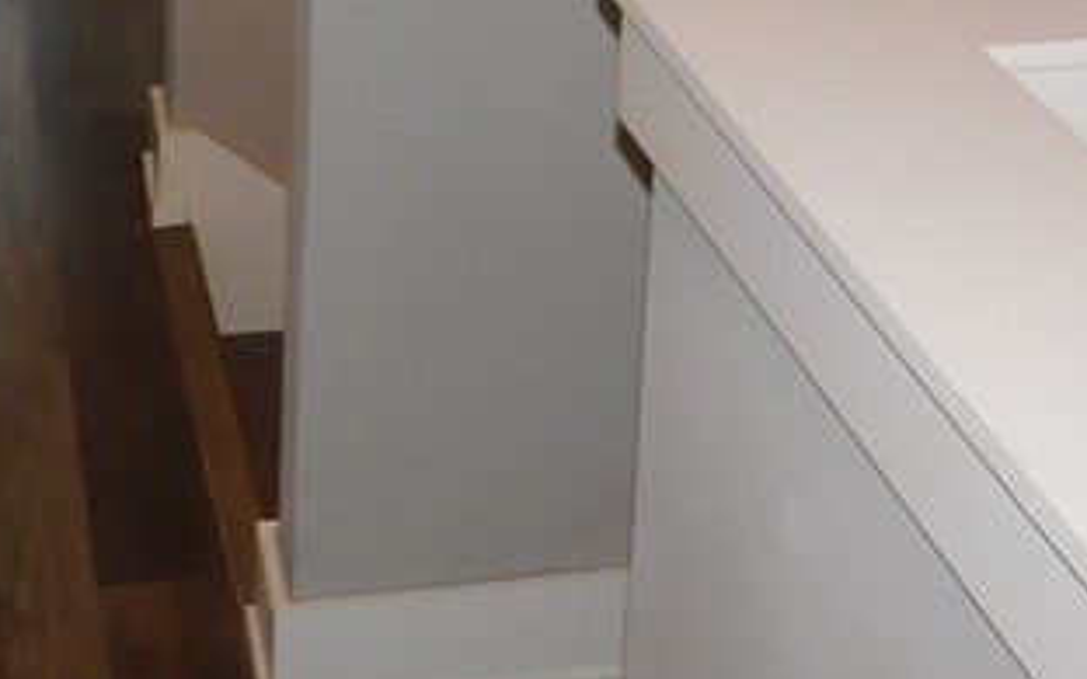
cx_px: 432
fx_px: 2370
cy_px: -477
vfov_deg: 14.6
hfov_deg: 25.8
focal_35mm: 80
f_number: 3
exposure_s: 1/30
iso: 200
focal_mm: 4
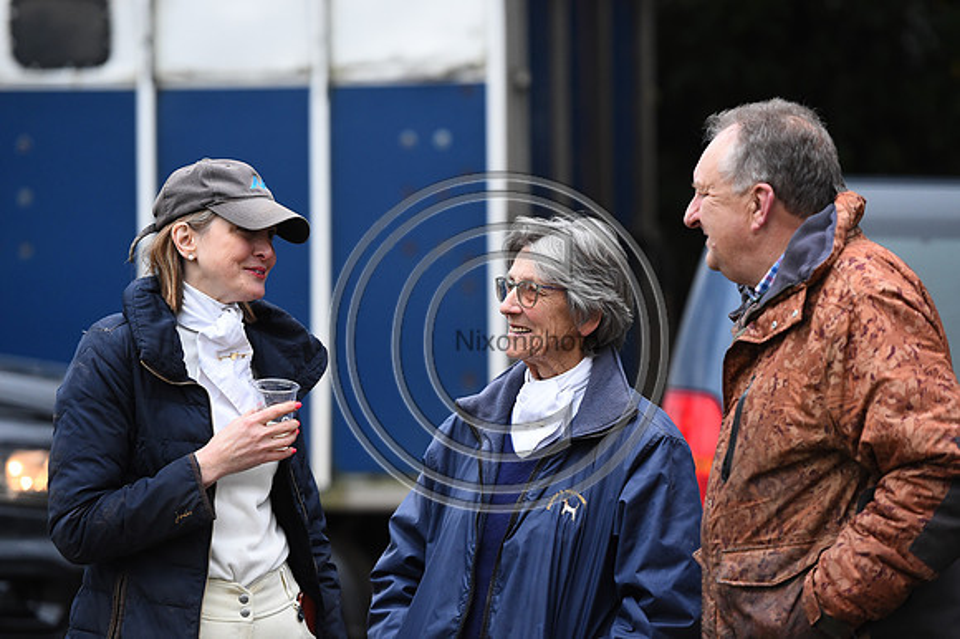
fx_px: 4264
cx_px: 480
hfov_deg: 12.8
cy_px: 320
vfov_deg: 8.6
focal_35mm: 160
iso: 3200
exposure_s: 1/1250
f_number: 3.5
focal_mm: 160
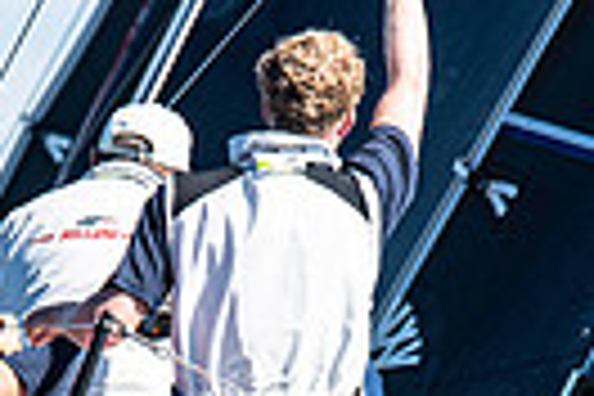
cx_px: 256
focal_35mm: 1979
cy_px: 502
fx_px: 32651
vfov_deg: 0.7
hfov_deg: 1.0
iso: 320
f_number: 5
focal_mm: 300
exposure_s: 1/1600
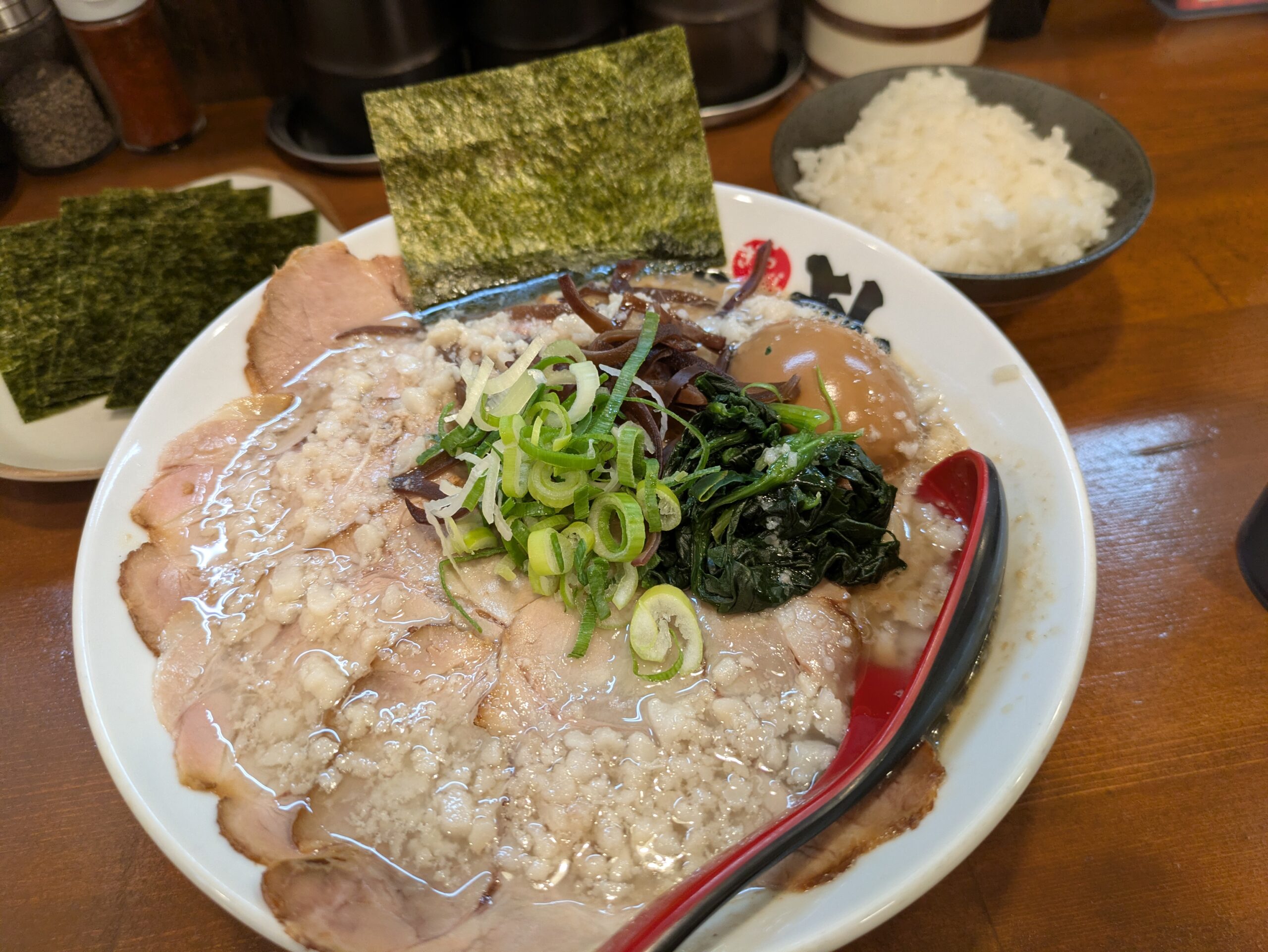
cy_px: 476
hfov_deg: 69.4
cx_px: 634
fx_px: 916
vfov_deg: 54.9
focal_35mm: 25
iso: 211
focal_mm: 5.43
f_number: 1.89
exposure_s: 1/100
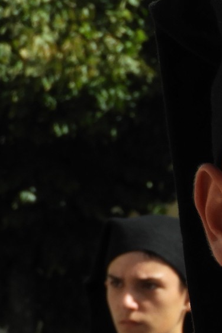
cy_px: 338
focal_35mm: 449
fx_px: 4155
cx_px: 400
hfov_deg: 3.0
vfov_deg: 4.6
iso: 100
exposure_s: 1/400
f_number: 5
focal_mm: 24.2
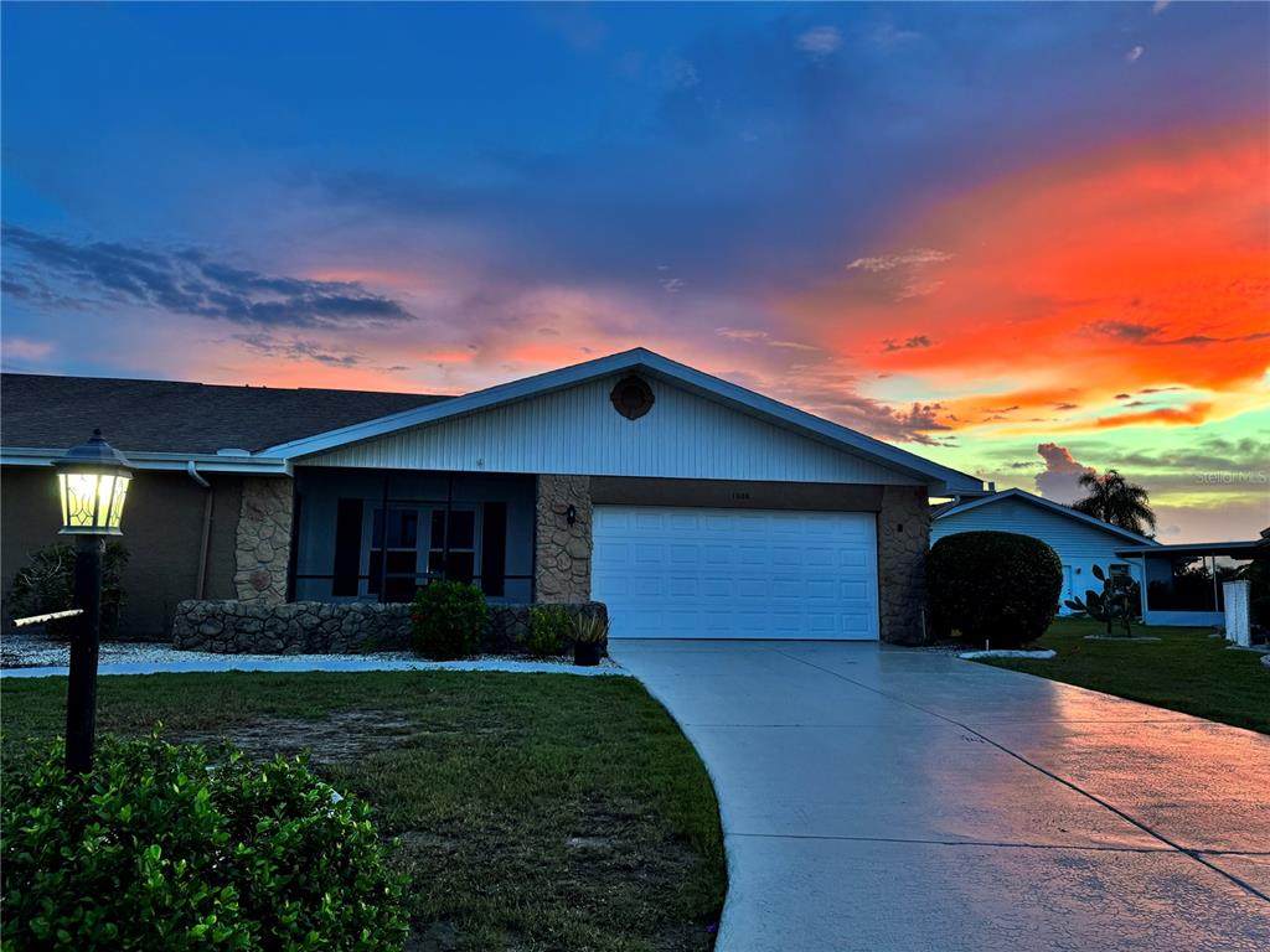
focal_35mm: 24
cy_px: 476
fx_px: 881
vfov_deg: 56.8
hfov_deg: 71.6
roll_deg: -0.7
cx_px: 635
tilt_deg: +7.0
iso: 250
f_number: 1.78
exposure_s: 1/60
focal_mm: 6.76
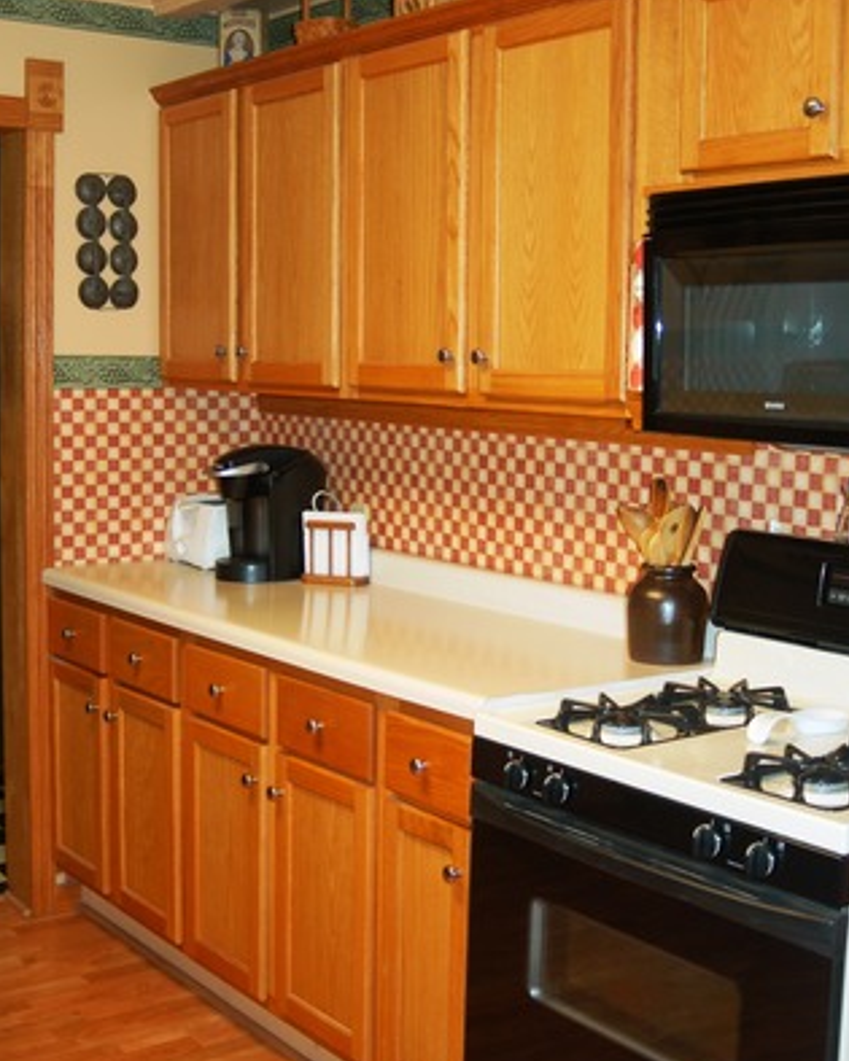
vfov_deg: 38.8
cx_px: 424
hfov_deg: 31.4
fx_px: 1508
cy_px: 498
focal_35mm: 48
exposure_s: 1/60
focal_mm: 28
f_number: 3.3
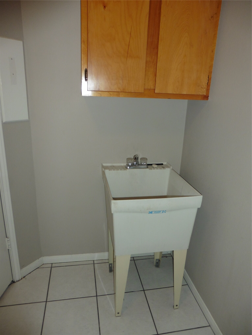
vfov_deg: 71.6
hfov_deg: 56.8
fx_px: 233
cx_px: 126
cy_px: 168
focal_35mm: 24
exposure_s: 1/60
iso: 160
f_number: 3.3
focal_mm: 4.3
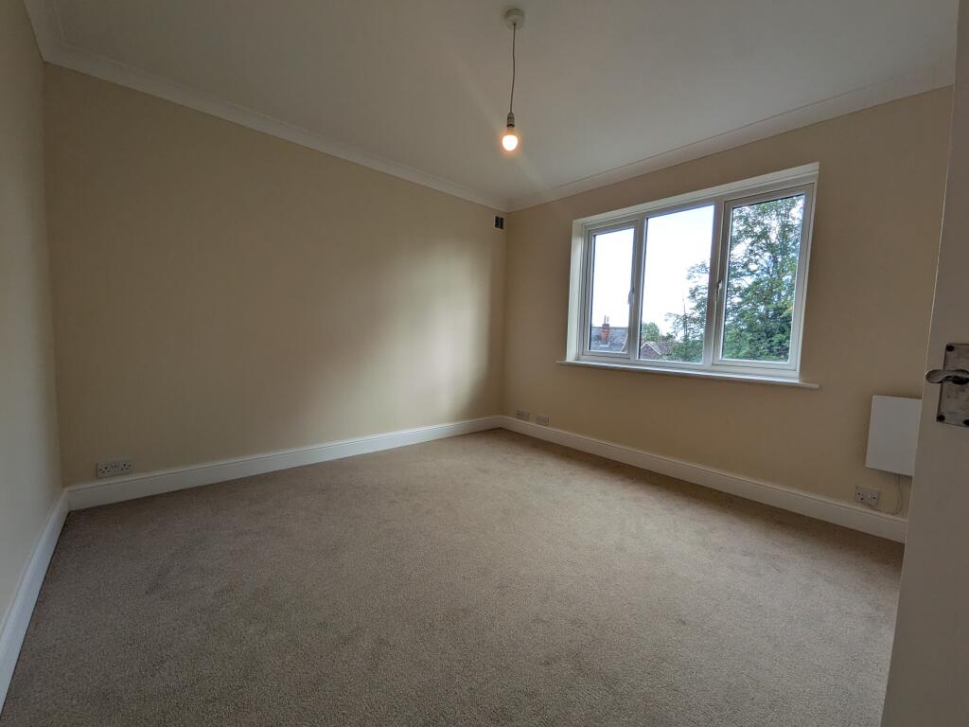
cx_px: 484
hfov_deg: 102.1
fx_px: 392
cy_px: 364
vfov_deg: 85.7
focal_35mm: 14
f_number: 2.2
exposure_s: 1/285
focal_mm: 1.85
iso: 117
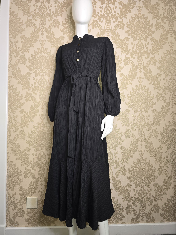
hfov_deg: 58.9
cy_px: 118
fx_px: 156
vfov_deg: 73.9
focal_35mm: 23
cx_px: 88
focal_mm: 6.3
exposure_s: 1/50
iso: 64
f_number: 1.7
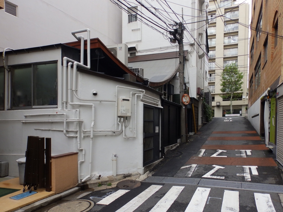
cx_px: 142
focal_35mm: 22
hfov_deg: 76.4
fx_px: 180
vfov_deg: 61.1
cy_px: 106
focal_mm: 4
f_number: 3.4
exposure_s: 1/125
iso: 80
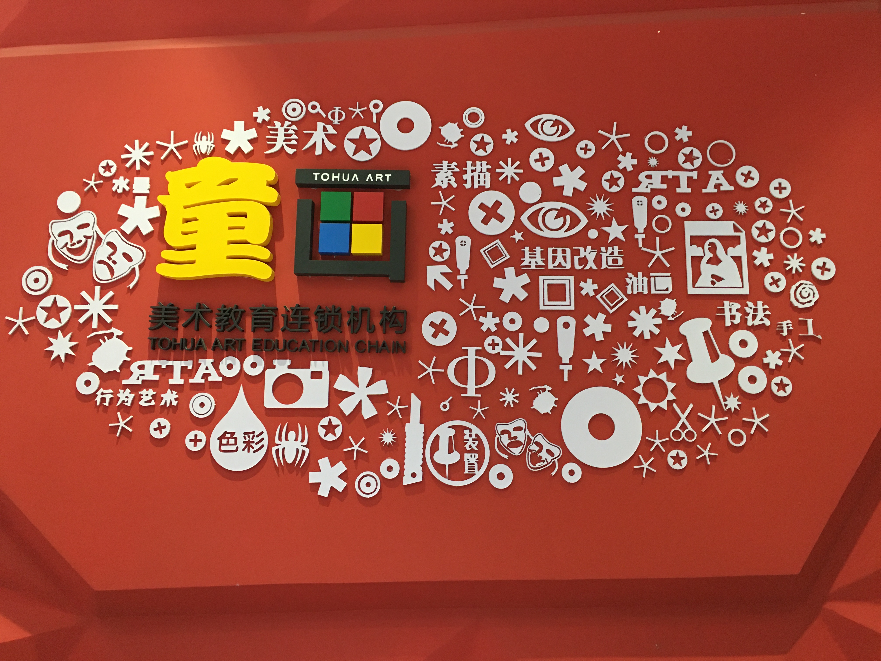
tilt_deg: +10.6
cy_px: 330
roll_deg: -1.5
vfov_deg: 48.2
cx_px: 440
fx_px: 738
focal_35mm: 29
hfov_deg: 61.7
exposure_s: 1/10
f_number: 2.2
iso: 100
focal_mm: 4.15
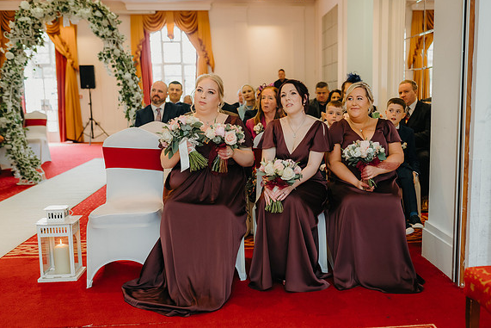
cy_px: 188
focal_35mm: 41
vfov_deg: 32.6
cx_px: 284
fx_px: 559
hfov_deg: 47.2
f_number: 2.2
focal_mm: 35
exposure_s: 1/160
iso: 1000
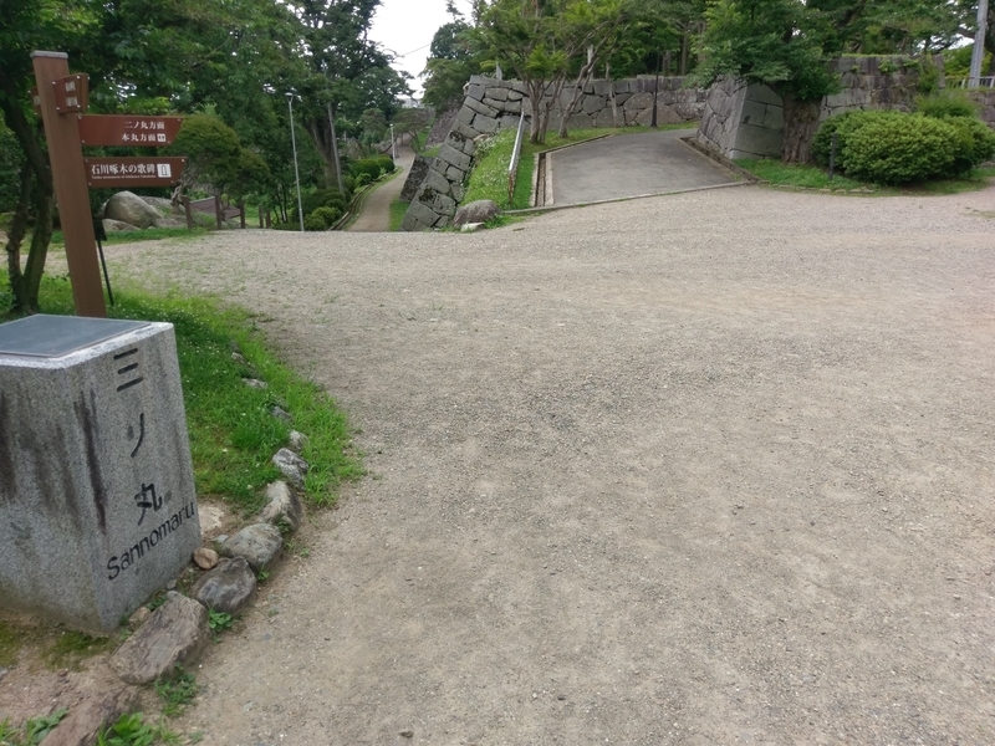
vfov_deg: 53.1
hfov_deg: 67.3
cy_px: 373
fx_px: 747
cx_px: 498
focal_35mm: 26
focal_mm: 4.58
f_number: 1.8
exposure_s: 1/691
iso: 100
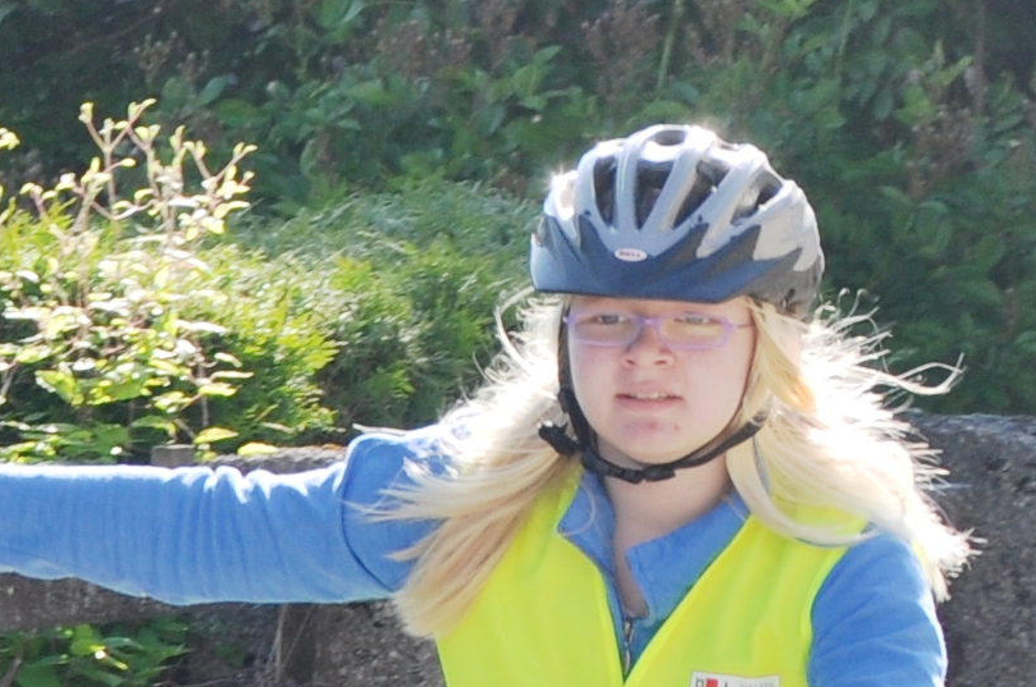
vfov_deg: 1.8
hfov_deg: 2.6
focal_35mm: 779
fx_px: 22386
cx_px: -291
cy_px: 1009
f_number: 7.1
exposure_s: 1/200
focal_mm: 98
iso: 200
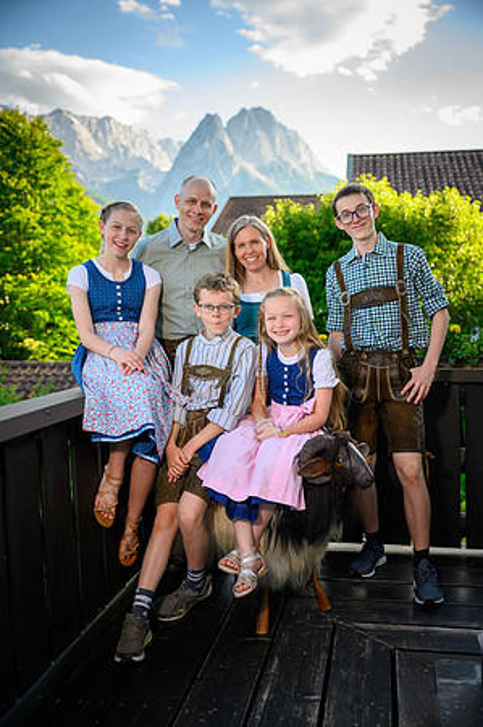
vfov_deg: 53.2
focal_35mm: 36
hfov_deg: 36.8
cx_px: 242
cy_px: 364
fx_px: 726
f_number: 2.8
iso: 400
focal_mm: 36
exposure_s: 1/1000
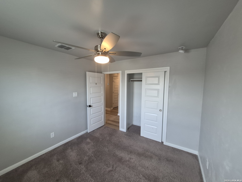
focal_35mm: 13
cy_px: 91
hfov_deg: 106.2
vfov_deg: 89.9
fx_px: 91
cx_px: 121
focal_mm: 1.74
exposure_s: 1/60
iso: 125
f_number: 2.2
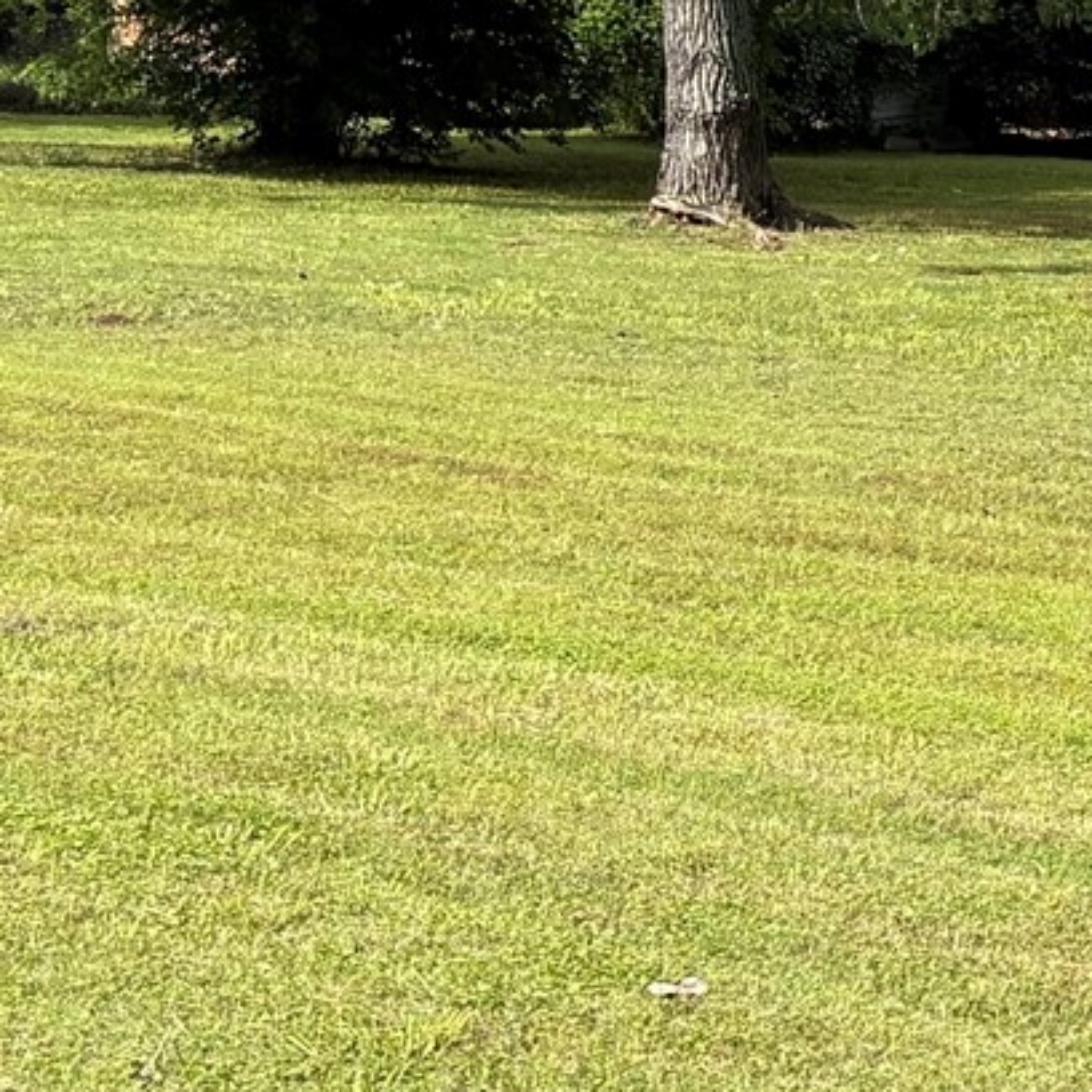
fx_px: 4104
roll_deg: -2.0
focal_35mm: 115
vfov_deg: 15.1
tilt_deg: -5.3
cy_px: 441
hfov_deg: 13.5
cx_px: 2008
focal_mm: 5.96
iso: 50
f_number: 1.6
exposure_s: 1/2985
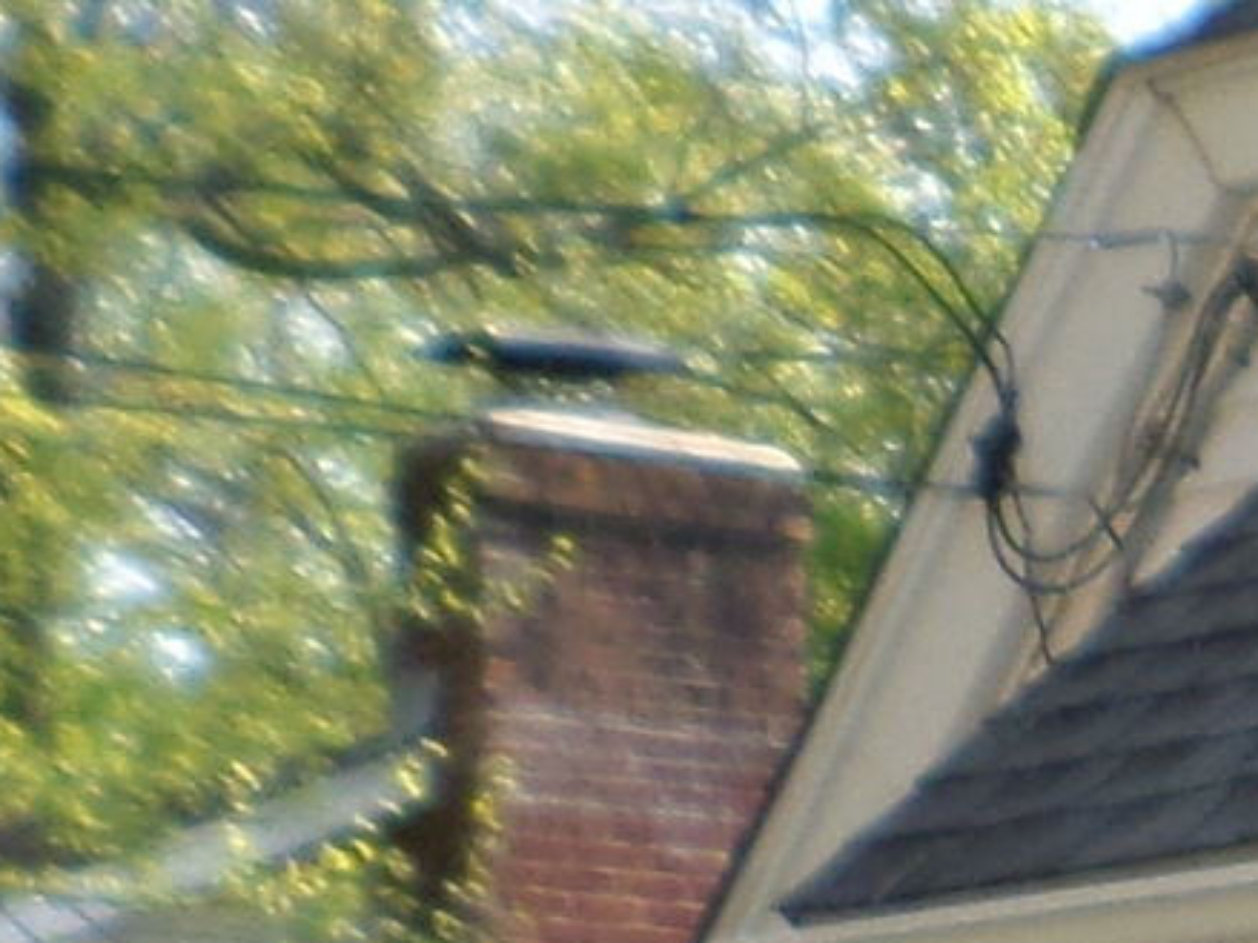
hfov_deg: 9.7
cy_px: 1582
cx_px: 3244
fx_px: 6358
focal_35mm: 175
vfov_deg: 8.2
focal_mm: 4.5
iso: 80
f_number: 2.5
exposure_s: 1/250
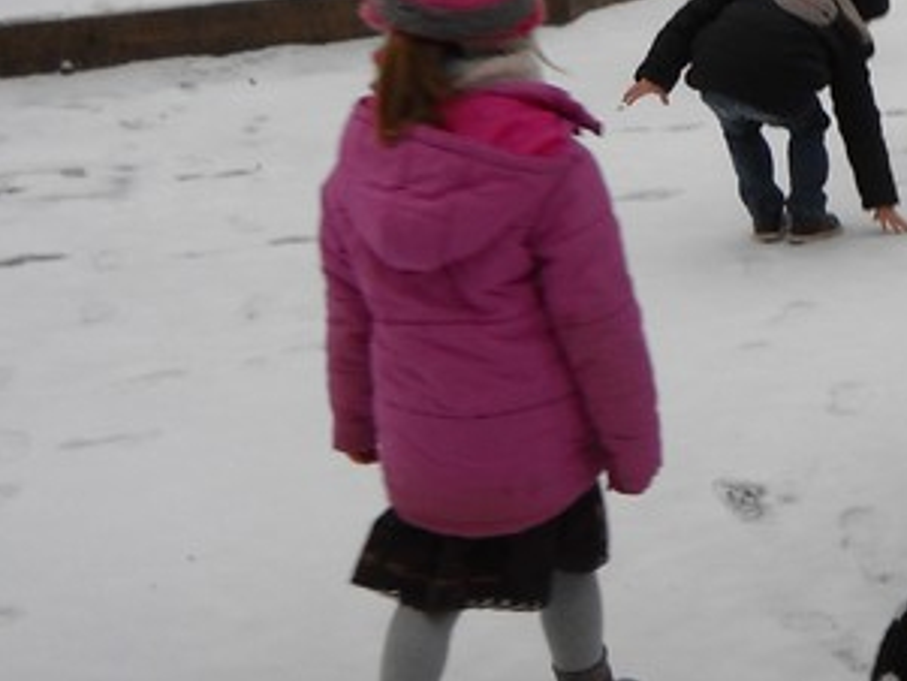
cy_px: 45
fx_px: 2857
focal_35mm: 109
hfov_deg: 17.6
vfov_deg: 13.5
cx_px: 928
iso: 67
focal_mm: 6.72
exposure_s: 1/60
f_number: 3.1
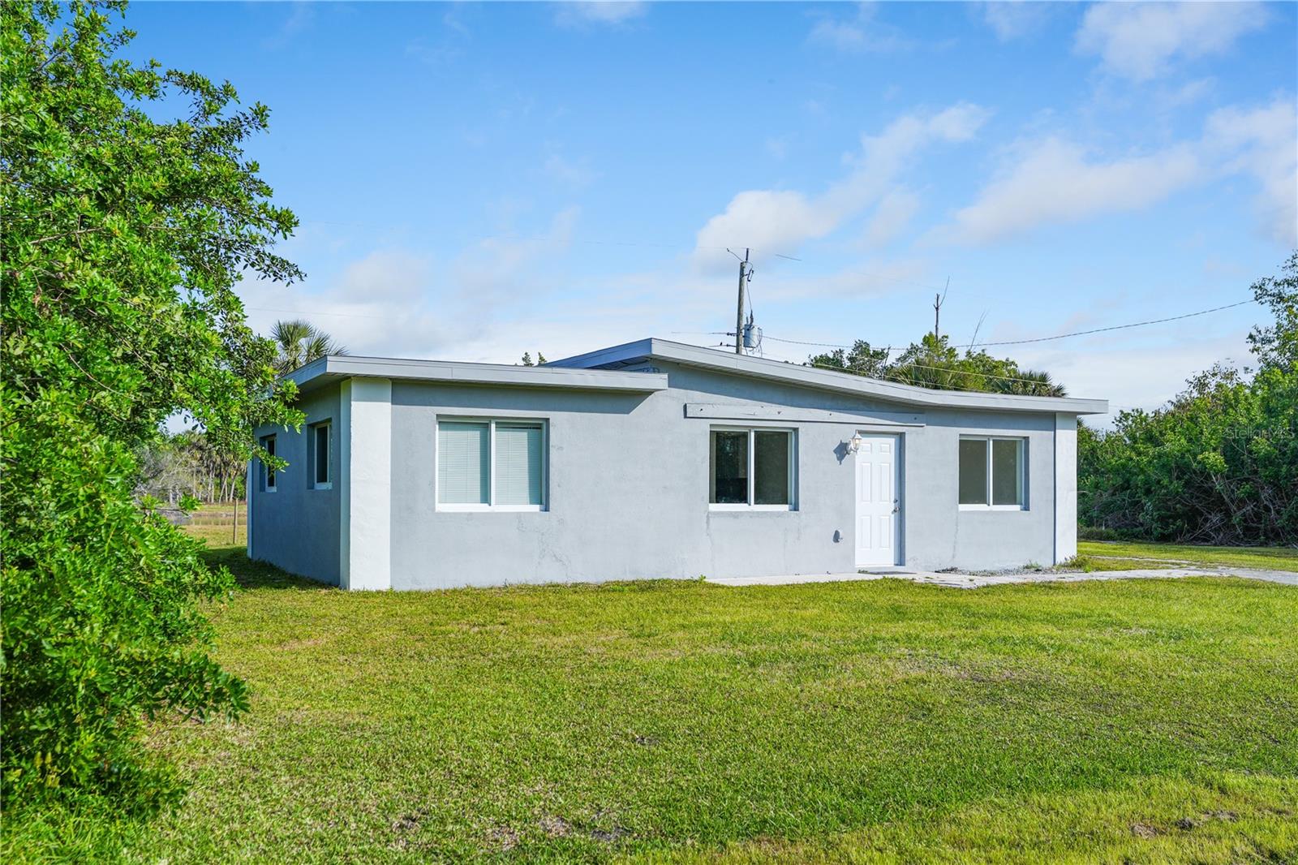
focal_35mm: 31
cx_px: 649
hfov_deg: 60.2
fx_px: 1119
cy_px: 432
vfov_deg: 42.2
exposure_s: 1/400
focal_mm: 20.7
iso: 50
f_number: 5
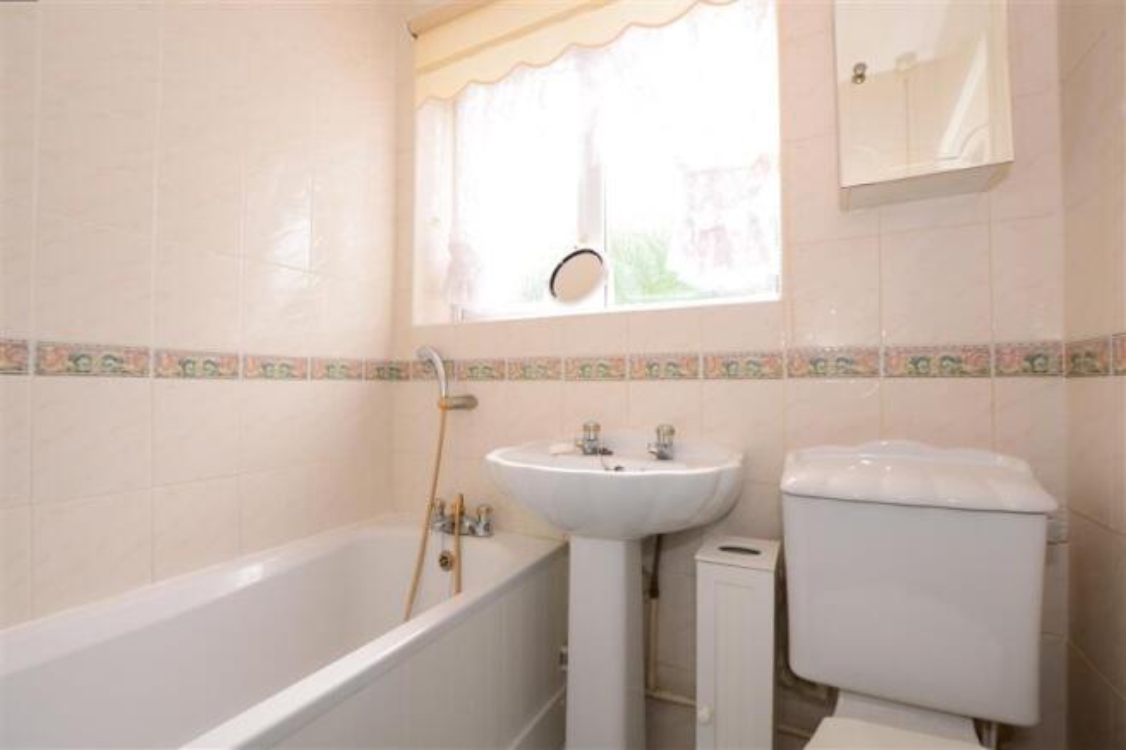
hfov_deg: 100.4
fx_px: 469
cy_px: 375
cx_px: 563
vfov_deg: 77.3
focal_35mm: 15
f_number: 5.6
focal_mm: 10
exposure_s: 1/30
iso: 400
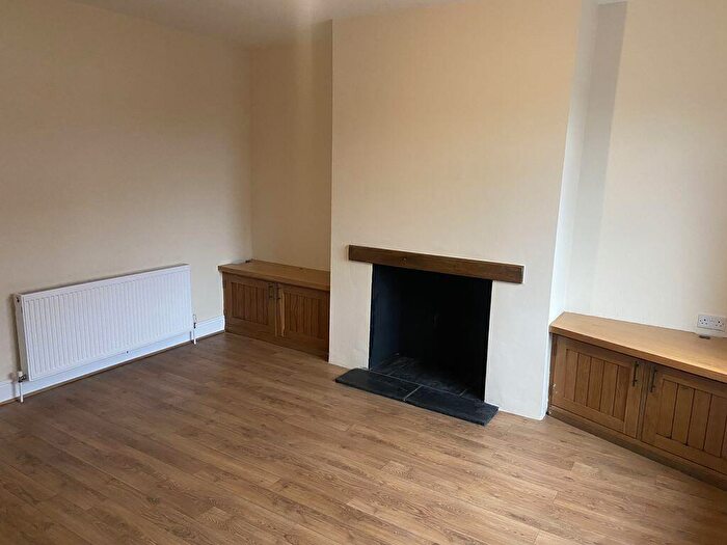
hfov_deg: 67.3
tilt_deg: -10.6
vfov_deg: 53.1
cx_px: 364
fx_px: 546
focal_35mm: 26
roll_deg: -1.7
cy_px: 272
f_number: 1.8
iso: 400
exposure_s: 1/60
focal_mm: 4.25
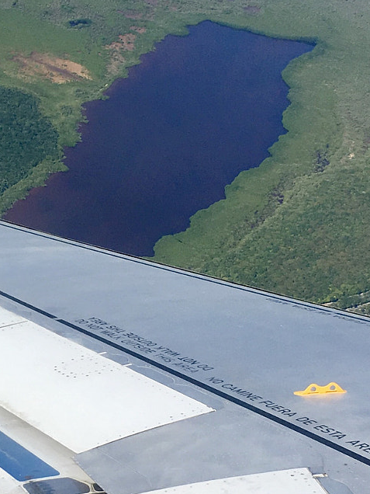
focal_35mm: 73
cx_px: -34
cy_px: 455
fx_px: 1040
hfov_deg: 19.3
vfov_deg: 25.7
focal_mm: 4.15
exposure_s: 1/2024
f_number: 2.2
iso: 25
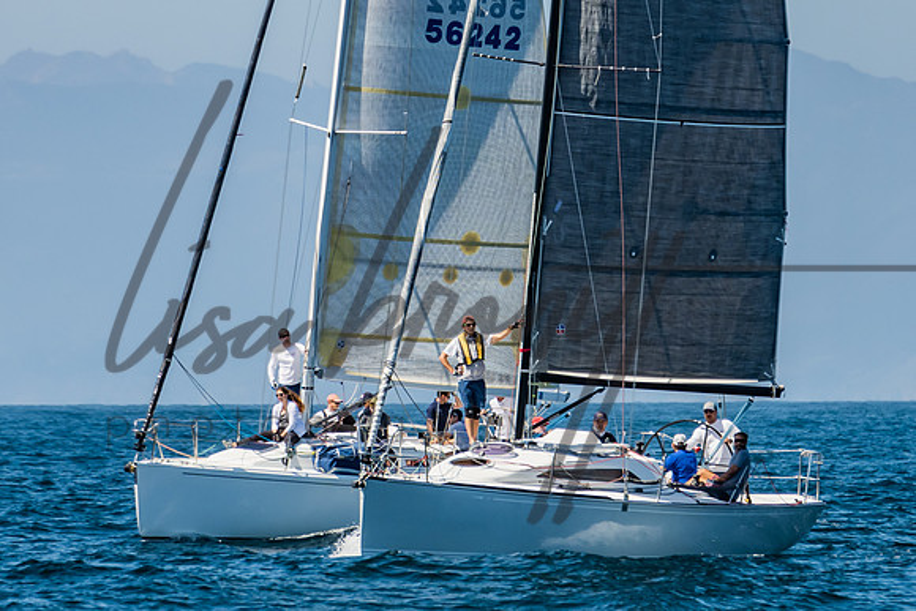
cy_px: 47
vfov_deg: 2.5
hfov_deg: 3.8
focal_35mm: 548
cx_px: 423
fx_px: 13936
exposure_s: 1/400
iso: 160
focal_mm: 200
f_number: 6.3
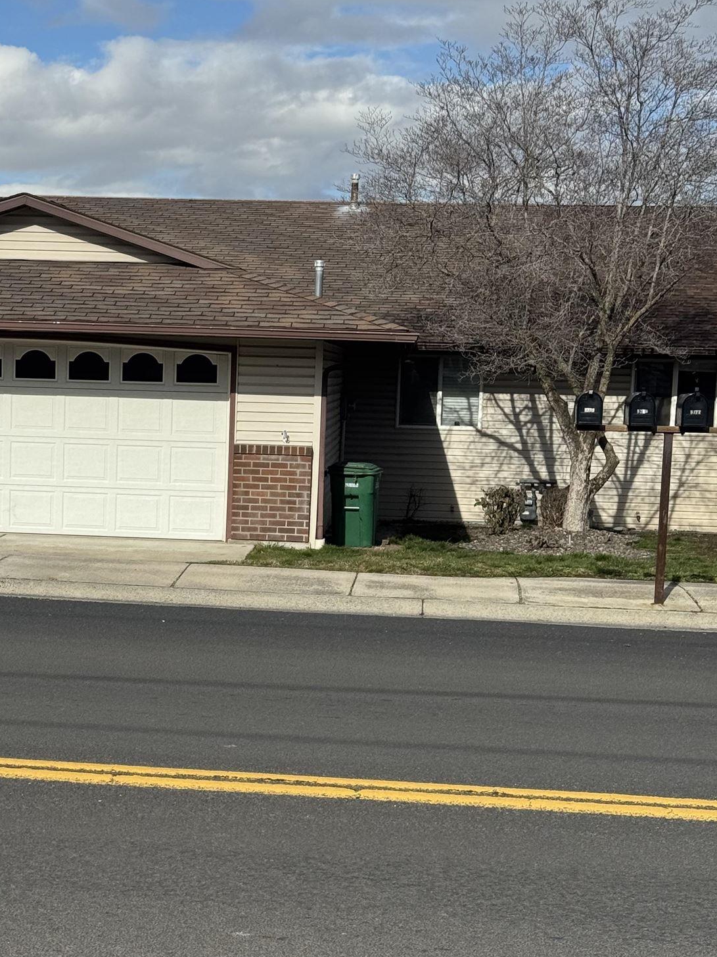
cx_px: 164
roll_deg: -0.1
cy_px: 597
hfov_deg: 19.2
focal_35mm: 76
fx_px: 2099
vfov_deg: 25.6
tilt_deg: -5.8
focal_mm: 6.76
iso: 64
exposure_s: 1/7092
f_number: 1.78
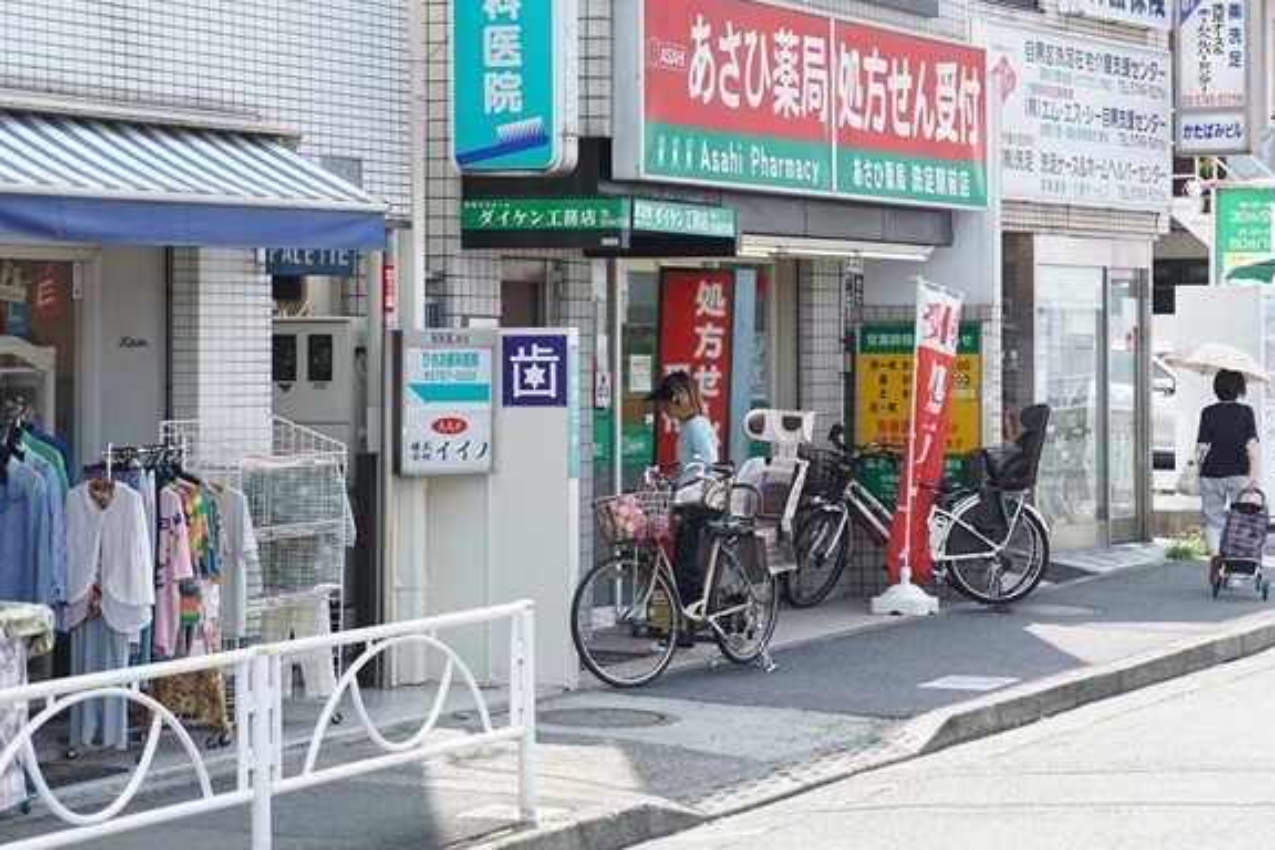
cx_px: 846
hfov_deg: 17.9
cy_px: 290
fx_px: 4037
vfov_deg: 12.0
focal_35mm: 114
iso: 100
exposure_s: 1/200
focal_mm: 55
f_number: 5.6
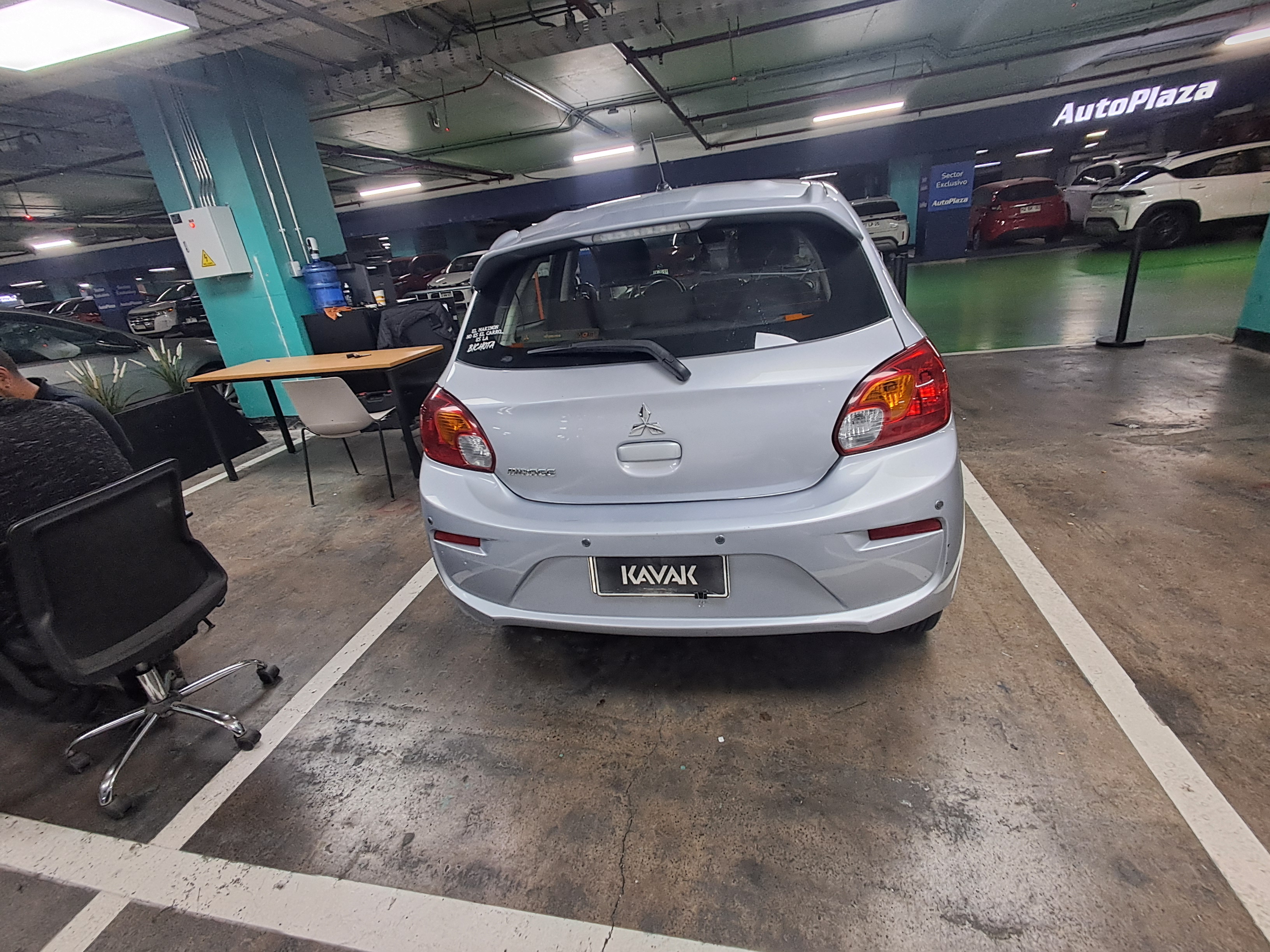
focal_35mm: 16
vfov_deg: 78.1
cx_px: 635
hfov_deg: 94.5
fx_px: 587
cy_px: 476
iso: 160
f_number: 2.2
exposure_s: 1/50
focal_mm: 1.64
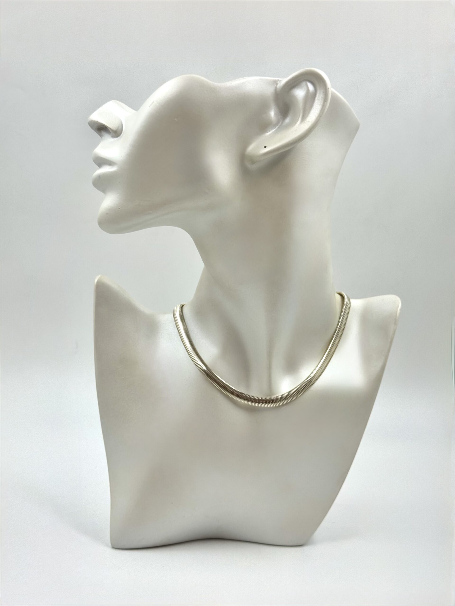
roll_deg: -1.1
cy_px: 303
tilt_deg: -11.9
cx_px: 228
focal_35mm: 48
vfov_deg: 39.7
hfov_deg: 30.3
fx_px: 841
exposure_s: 1/1133
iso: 64
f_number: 1.78
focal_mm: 6.76
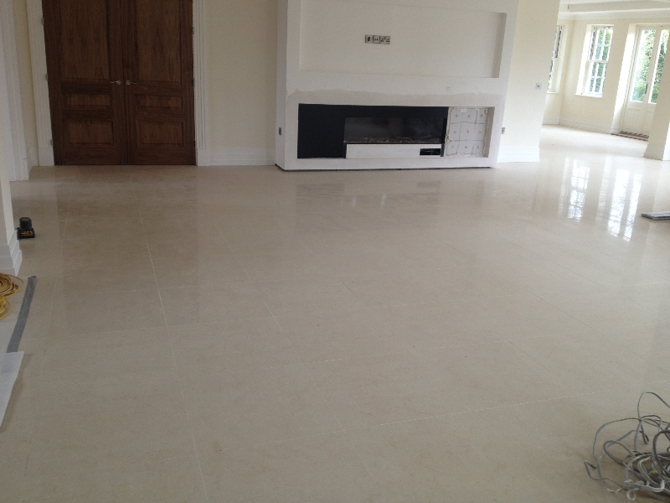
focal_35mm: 35
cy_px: 252
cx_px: 335
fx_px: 677
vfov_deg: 40.7
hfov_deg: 52.6
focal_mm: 4.28
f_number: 2.4
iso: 50
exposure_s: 1/30
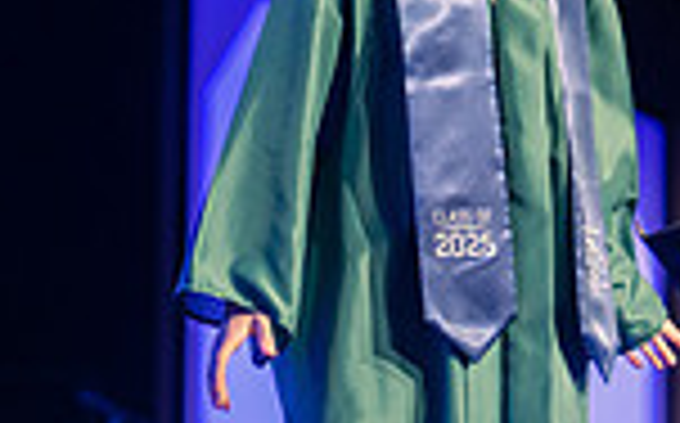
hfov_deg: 9.6
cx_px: 493
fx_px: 4054
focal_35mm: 219
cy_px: 138
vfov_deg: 6.0
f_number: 1.2
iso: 1000
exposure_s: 1/500
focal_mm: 50
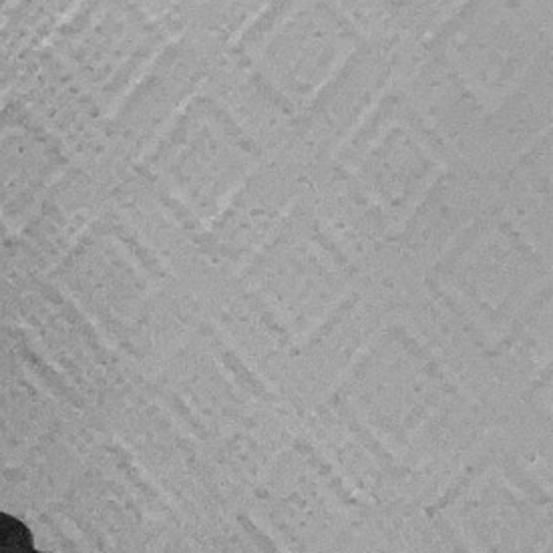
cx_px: -390
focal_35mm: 154
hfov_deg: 10.7
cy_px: 324
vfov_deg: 11.3
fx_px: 2783
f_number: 2.2
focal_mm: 2.71
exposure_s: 1/25
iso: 500
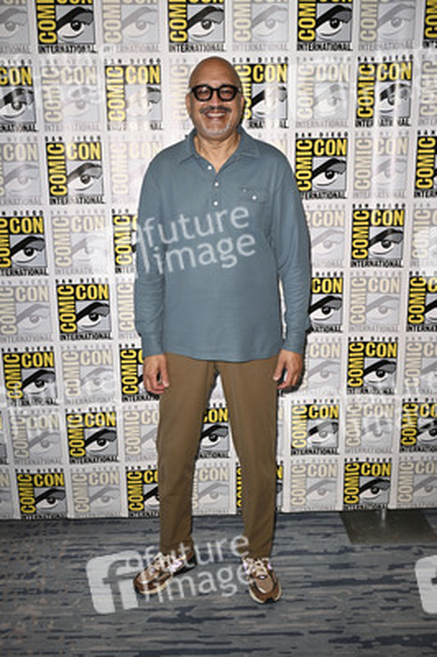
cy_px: 328
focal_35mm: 35
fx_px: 638
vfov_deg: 54.5
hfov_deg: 37.8
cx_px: 218
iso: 1250
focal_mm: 35
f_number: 5
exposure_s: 1/250
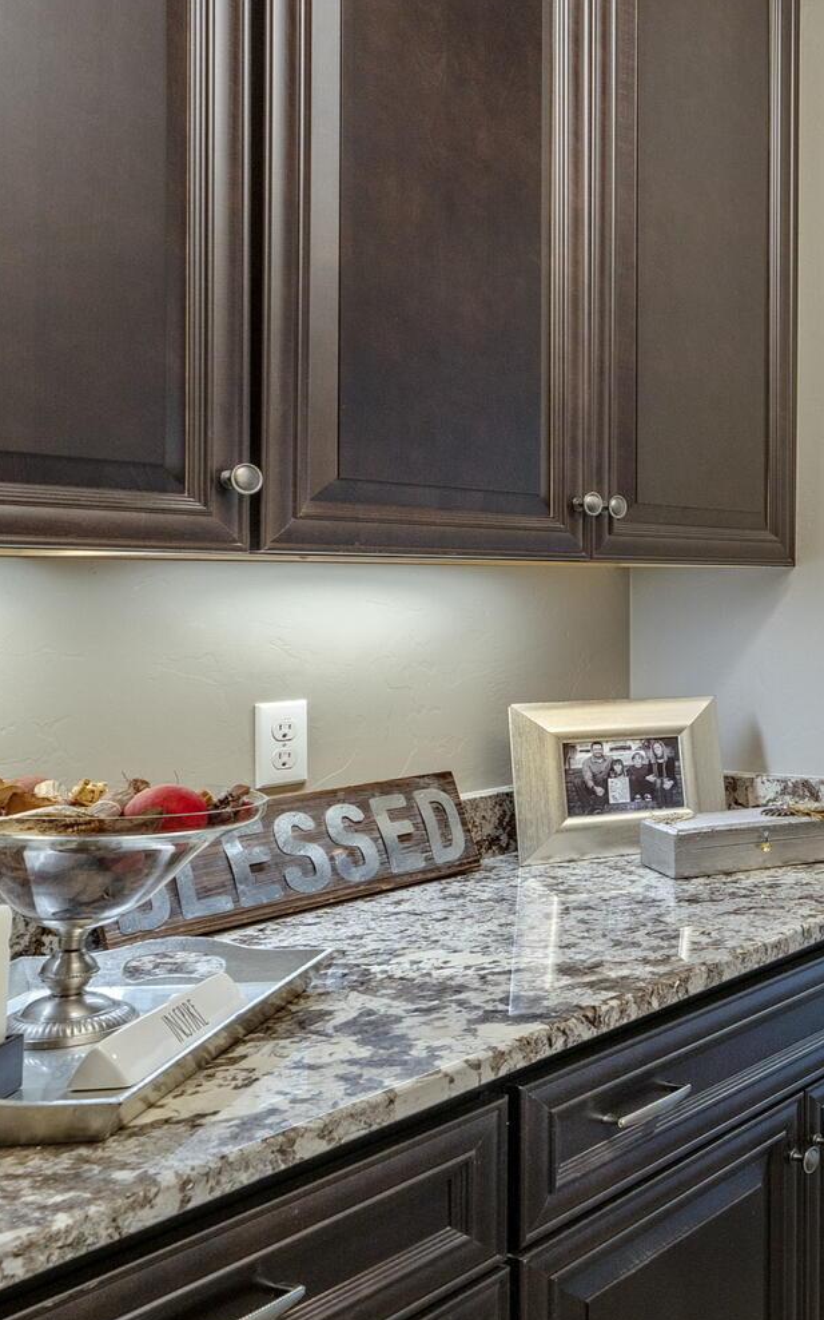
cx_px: 881
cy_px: 619
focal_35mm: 33
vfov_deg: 58.1
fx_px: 1186
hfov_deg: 33.8
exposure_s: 1/6
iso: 200
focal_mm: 16
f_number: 7.1
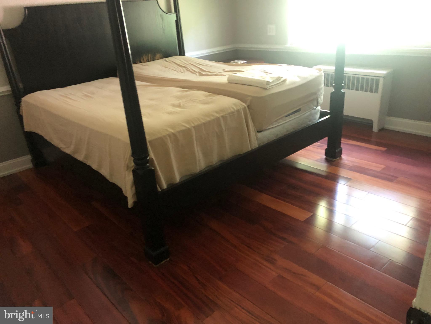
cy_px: 162
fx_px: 349
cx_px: 216
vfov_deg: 49.7
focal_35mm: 28
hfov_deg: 63.4
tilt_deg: -24.5
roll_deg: +6.6
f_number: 1.8
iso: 100
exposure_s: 1/5
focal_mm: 4
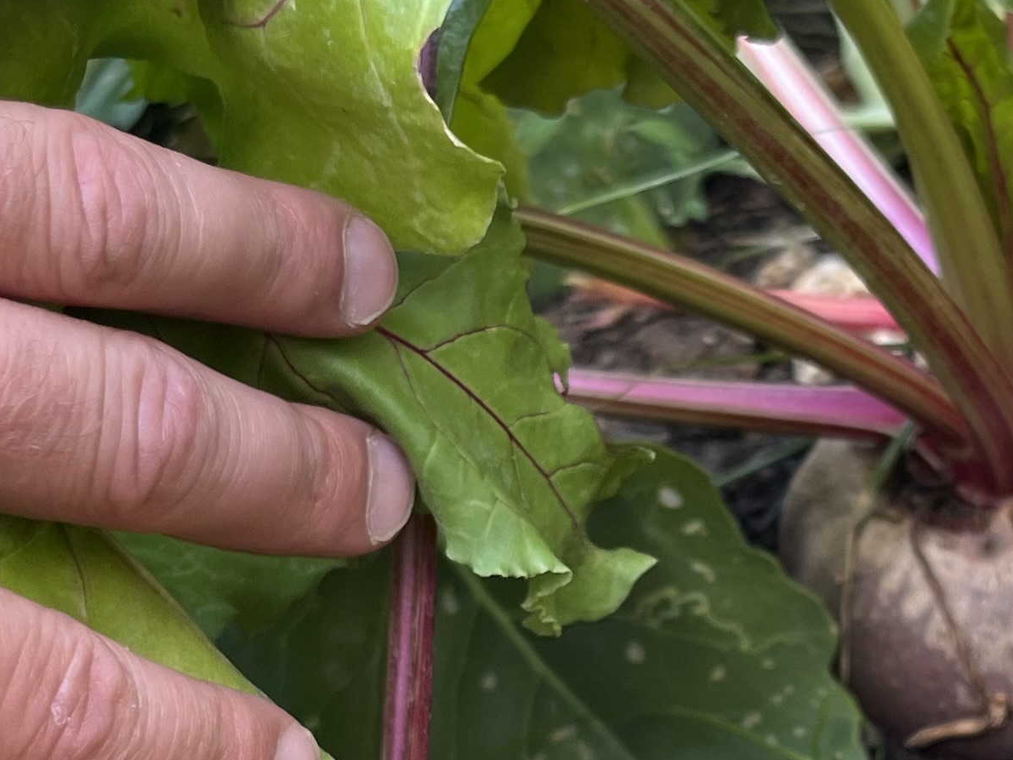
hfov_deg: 22.0
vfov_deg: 16.7
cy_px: 521
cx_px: 794
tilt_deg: -32.8
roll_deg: +4.7
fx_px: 2575
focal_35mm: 88
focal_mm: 5.1
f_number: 1.6
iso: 50
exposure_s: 1/121
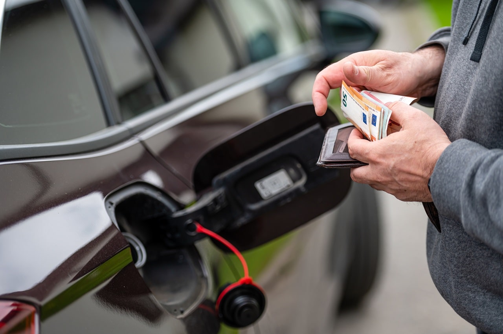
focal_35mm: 102
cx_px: 252
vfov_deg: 13.4
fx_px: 1424
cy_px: 167
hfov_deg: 20.0
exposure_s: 1/1000
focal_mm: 102
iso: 200
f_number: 2.8
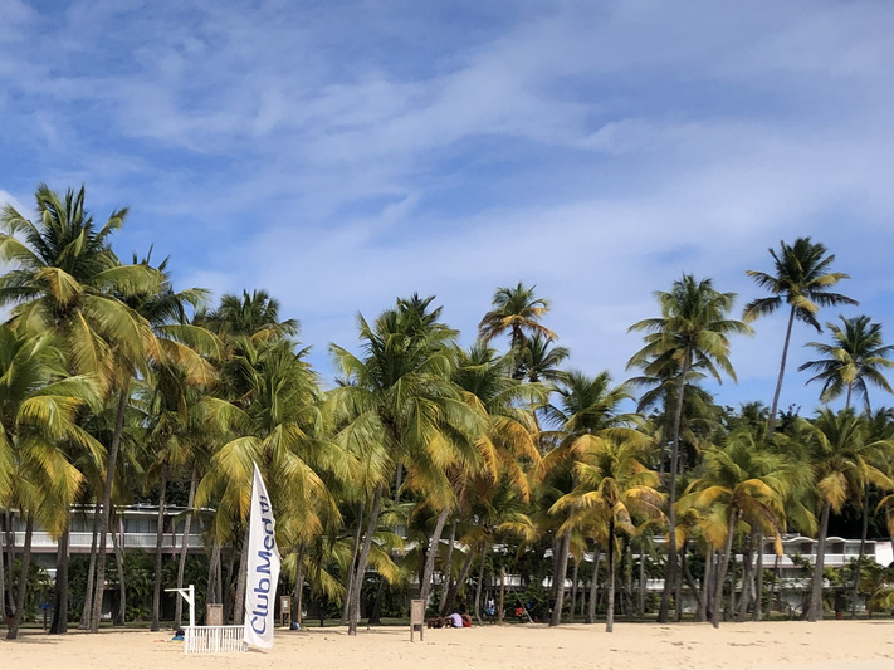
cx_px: 160
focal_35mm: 63
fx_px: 1627
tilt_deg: +0.3
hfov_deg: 29.9
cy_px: 591
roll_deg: +2.1
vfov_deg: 22.8
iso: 20
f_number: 1.8
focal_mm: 4
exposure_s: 1/3205
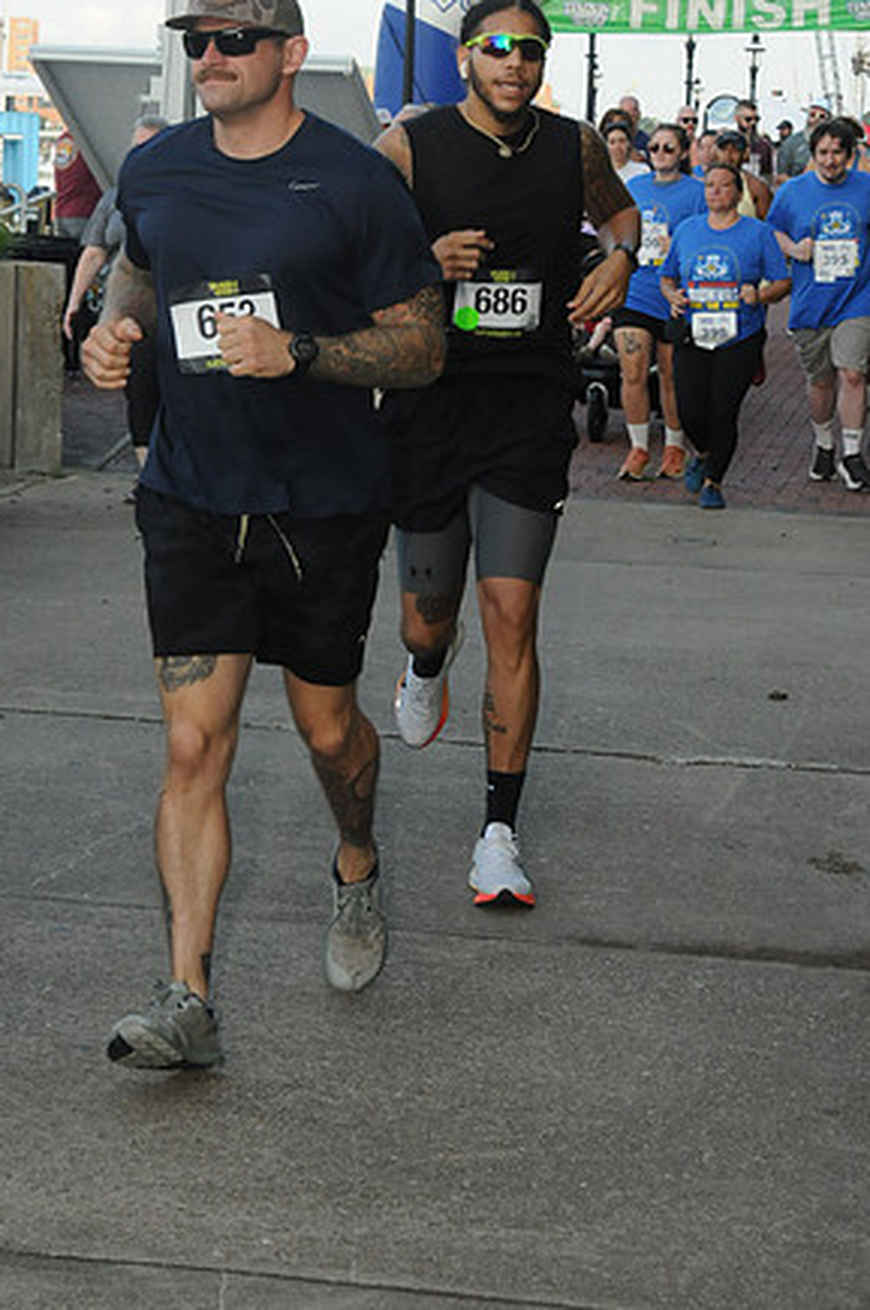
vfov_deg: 21.2
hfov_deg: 14.2
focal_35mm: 96
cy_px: 503
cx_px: 321
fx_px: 3488
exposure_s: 1/250
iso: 800
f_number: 14
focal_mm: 48
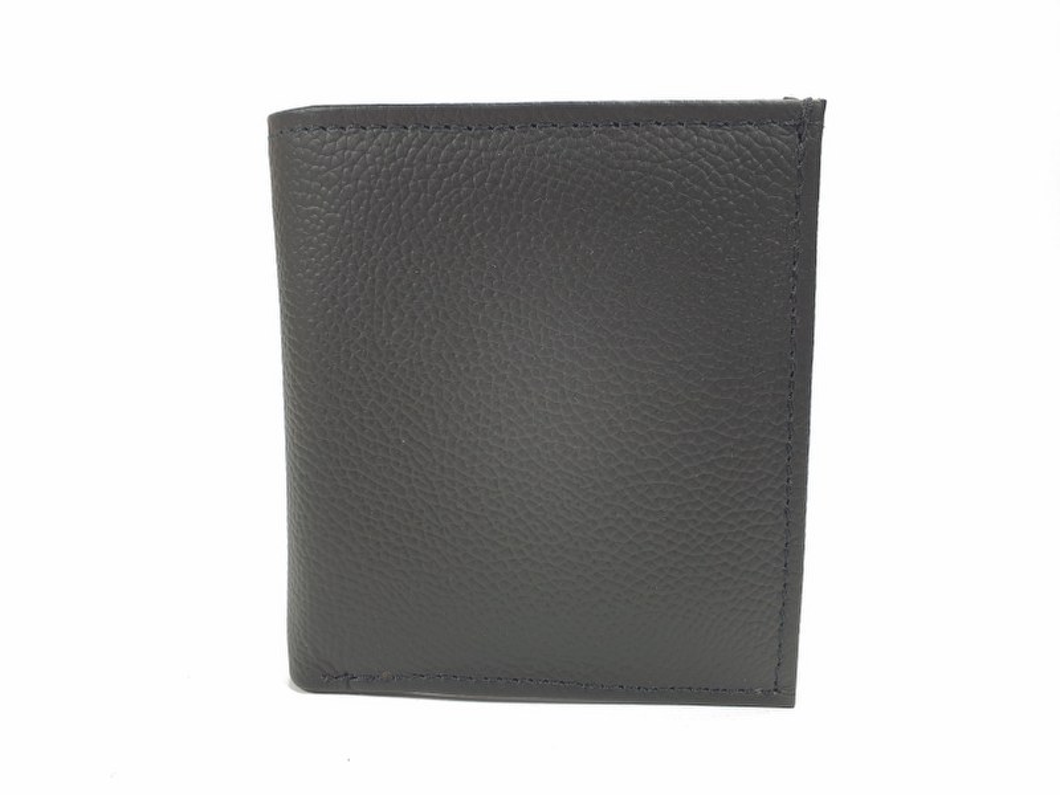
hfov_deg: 67.3
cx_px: 530
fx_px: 796
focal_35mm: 26
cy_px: 398
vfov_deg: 53.1
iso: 50
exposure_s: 1/127
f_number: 2.4
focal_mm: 4.3
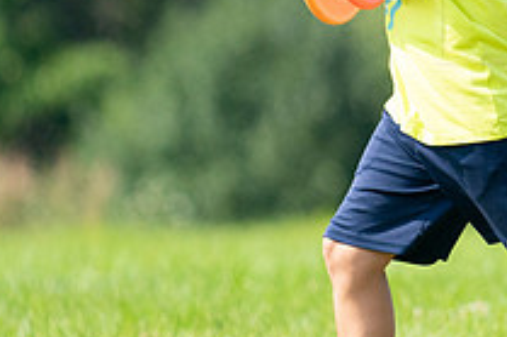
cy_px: 25
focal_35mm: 1232
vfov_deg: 1.1
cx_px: 667
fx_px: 17337
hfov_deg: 1.7
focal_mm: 444
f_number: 6.3
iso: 2000
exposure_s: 1/4000
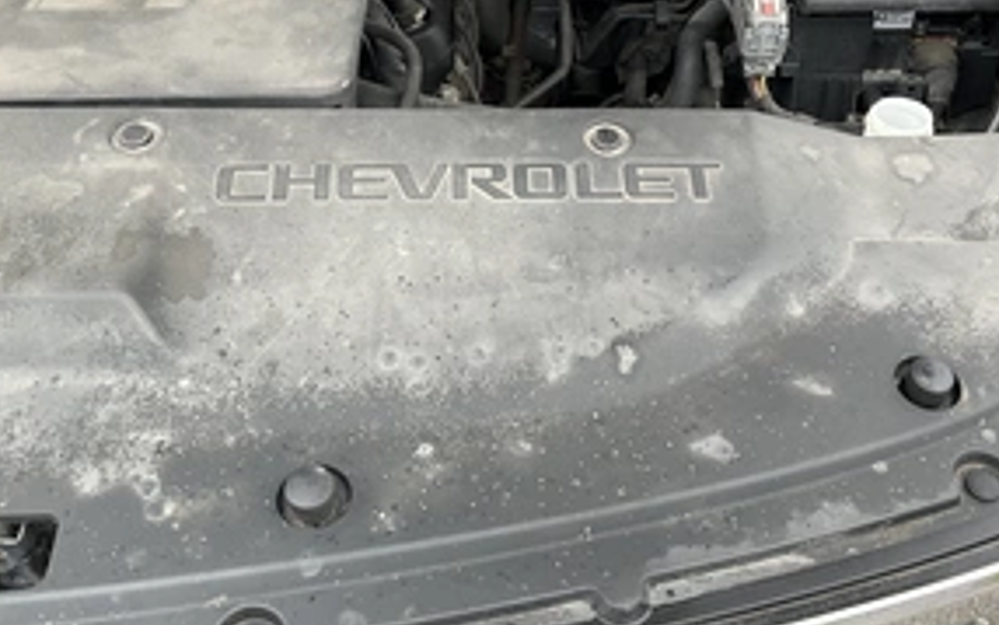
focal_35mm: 43
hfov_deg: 46.2
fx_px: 1171
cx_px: 534
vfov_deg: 29.7
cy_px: 209
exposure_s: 1/122
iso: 20
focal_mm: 3
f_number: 1.8
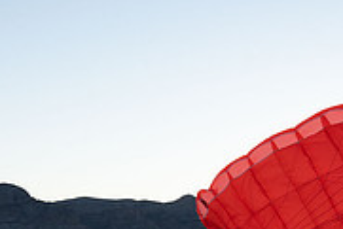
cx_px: 288
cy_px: 289
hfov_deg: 25.7
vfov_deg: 16.8
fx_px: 734
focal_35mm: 77
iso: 1250
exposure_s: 1/2000
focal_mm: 24
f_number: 6.3
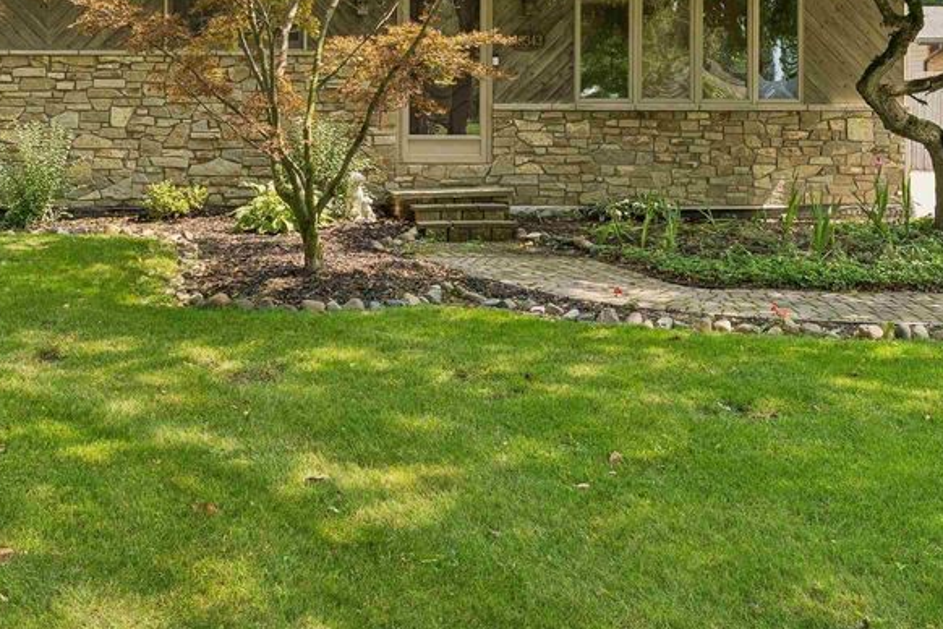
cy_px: 96
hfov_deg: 43.6
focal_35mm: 44
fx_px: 1152
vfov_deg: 29.6
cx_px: 285
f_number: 10
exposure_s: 1/40
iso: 200
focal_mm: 25
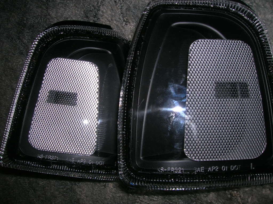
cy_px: 102
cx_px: 136
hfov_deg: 54.0
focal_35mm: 34
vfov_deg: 41.7
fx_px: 268
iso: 50
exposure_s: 1/60.1
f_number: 4.9
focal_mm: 5.7
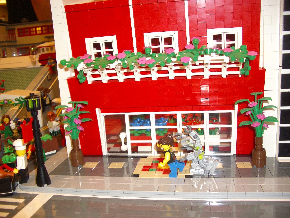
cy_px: 109
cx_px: 145
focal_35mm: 35
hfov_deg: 52.6
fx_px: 293
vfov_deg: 40.7
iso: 100
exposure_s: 1/60
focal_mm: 5.8
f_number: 2.6
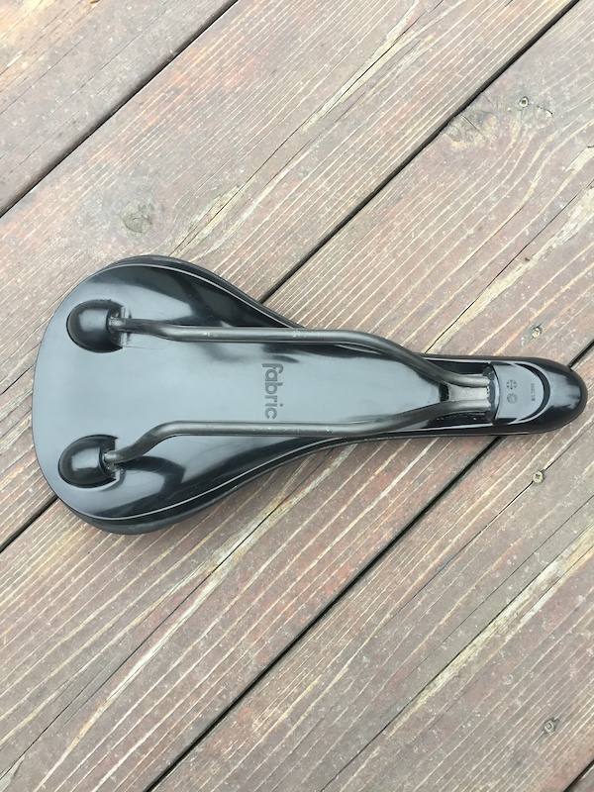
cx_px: 297
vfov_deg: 61.7
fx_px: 664
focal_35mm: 29
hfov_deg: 48.2
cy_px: 396
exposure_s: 1/30
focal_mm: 4.15
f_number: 2.2
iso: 32
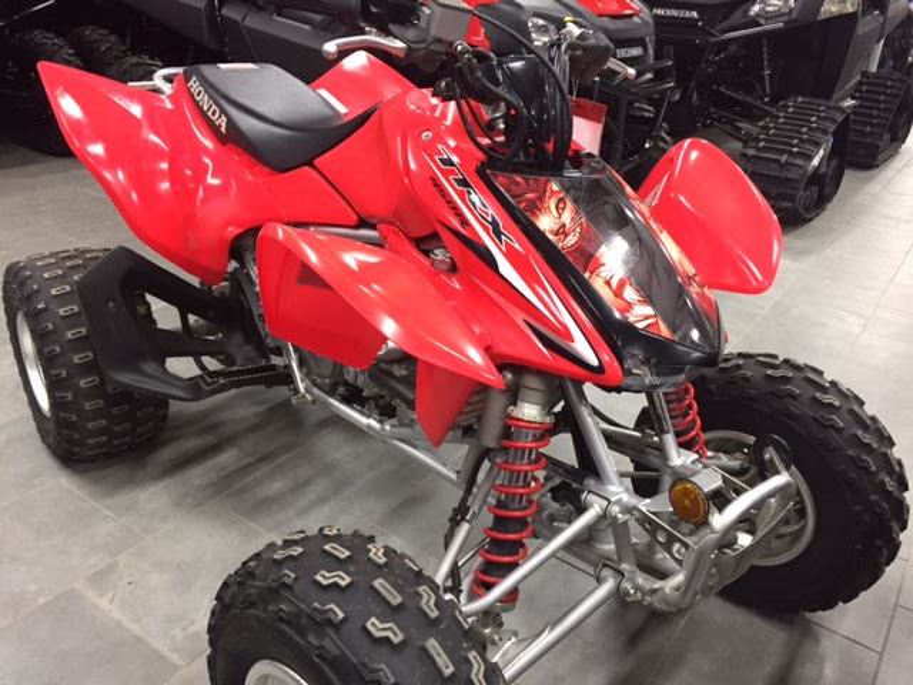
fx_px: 765
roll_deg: -3.8
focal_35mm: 29
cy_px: 342
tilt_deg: -26.0
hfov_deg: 61.7
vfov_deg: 48.2
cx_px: 456
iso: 125
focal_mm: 4.15
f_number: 2.2
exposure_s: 1/30
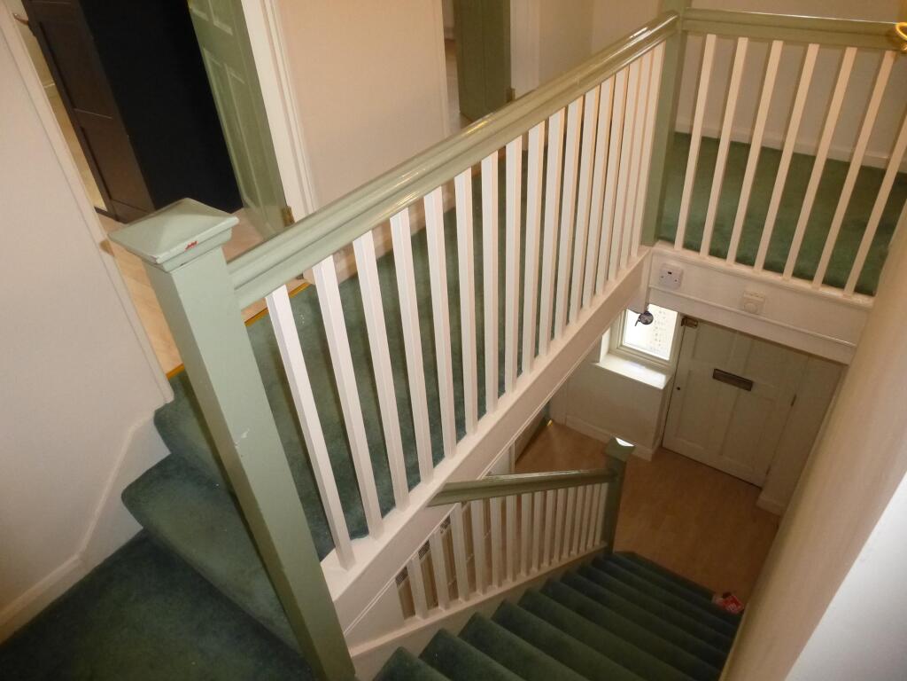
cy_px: 340
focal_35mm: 24
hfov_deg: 71.6
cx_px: 454
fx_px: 629
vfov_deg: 56.8
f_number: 3.3
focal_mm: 4.3
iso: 800
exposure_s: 1/60
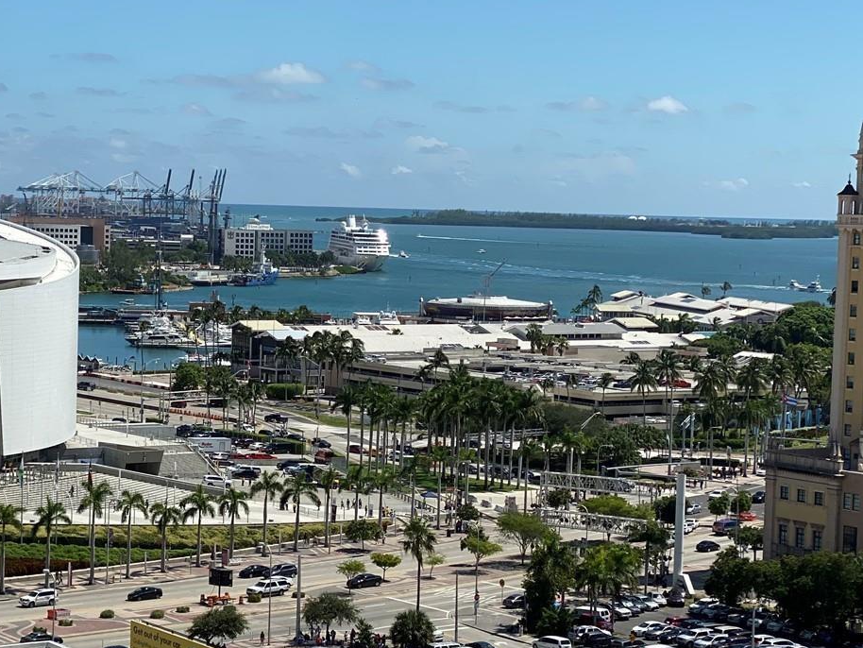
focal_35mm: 91
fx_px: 2269
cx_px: 291
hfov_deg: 21.5
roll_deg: -2.2
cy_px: 378
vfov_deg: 16.2
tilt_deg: -4.1
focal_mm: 6
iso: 20
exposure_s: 1/2519
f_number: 2
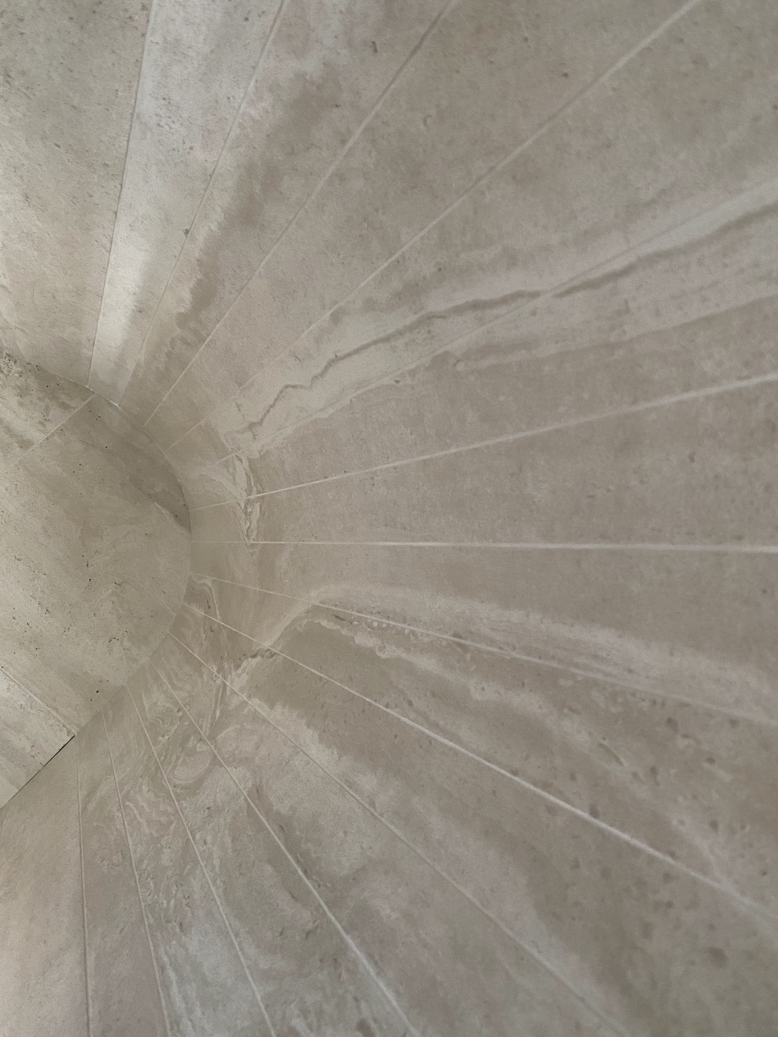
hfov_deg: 53.1
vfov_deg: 67.3
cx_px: 389
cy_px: 518
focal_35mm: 26
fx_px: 779
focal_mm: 4.25
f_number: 1.8
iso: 500
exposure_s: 1/60
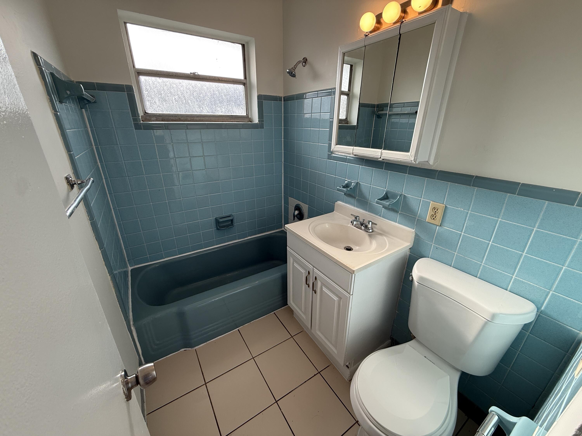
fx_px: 235
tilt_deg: -21.6
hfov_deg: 102.1
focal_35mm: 14
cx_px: 291
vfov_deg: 85.7
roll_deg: -0.1
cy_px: 218
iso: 80
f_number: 2.2
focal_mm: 2.22
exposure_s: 1/120
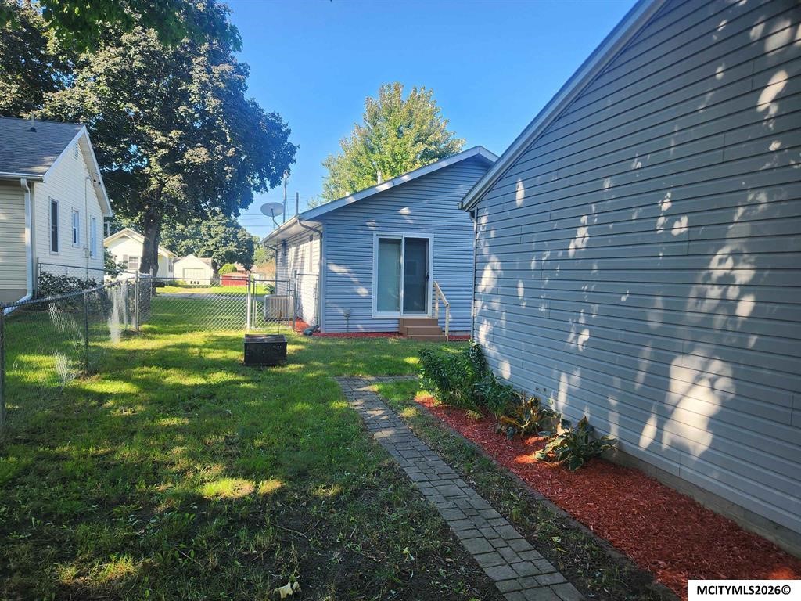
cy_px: 300
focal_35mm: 23
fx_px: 532
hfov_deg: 73.9
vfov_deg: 58.9
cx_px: 400
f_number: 1.8
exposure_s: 1/225
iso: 20
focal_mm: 5.4
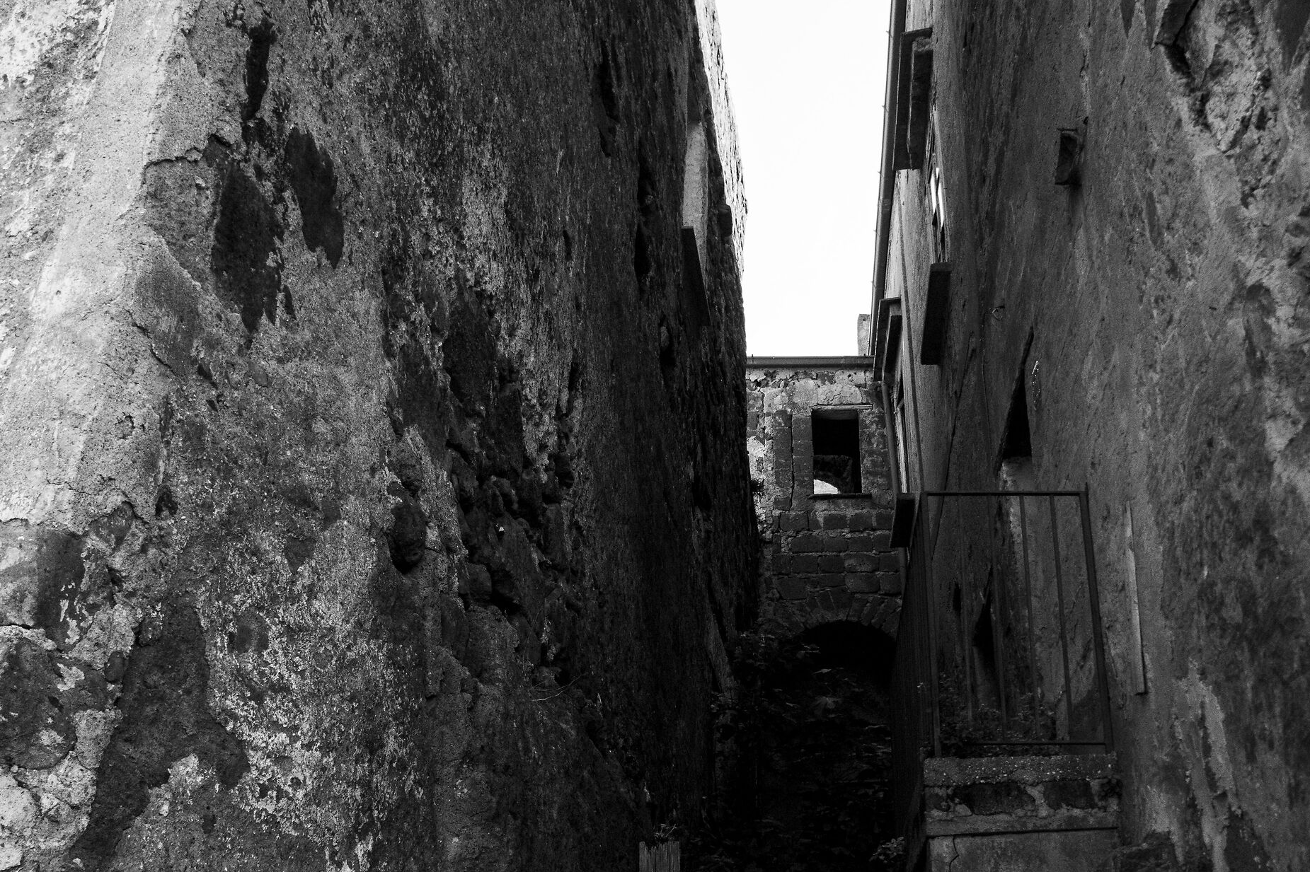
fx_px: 1273
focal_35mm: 35
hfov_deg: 54.3
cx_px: 725
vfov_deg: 37.5
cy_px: 562
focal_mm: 18
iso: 800
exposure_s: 1/2500
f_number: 4
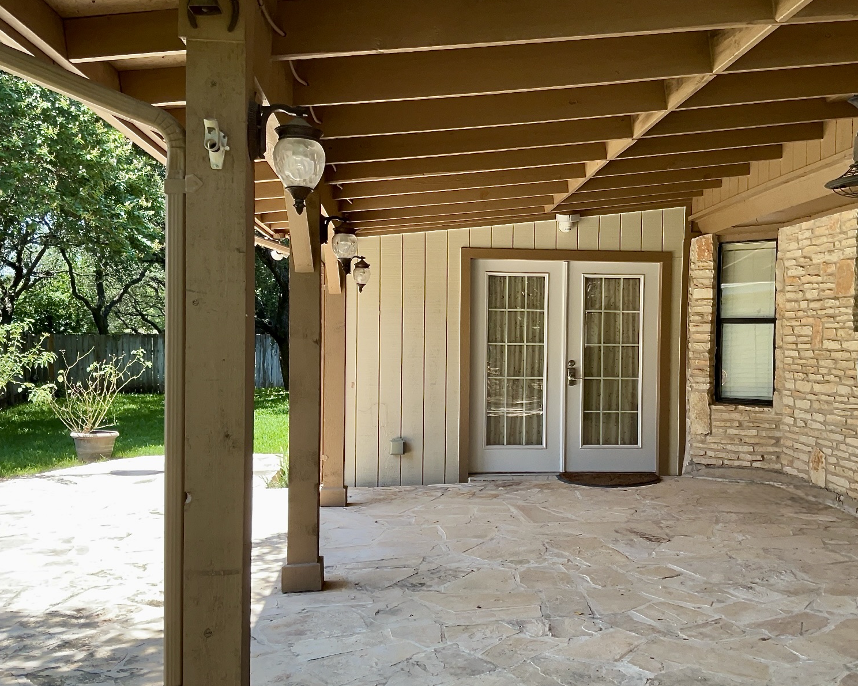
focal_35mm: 34
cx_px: 513
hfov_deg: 52.5
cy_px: 362
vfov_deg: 43.4
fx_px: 864
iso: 32
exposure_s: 1/297
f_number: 1.8
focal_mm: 3
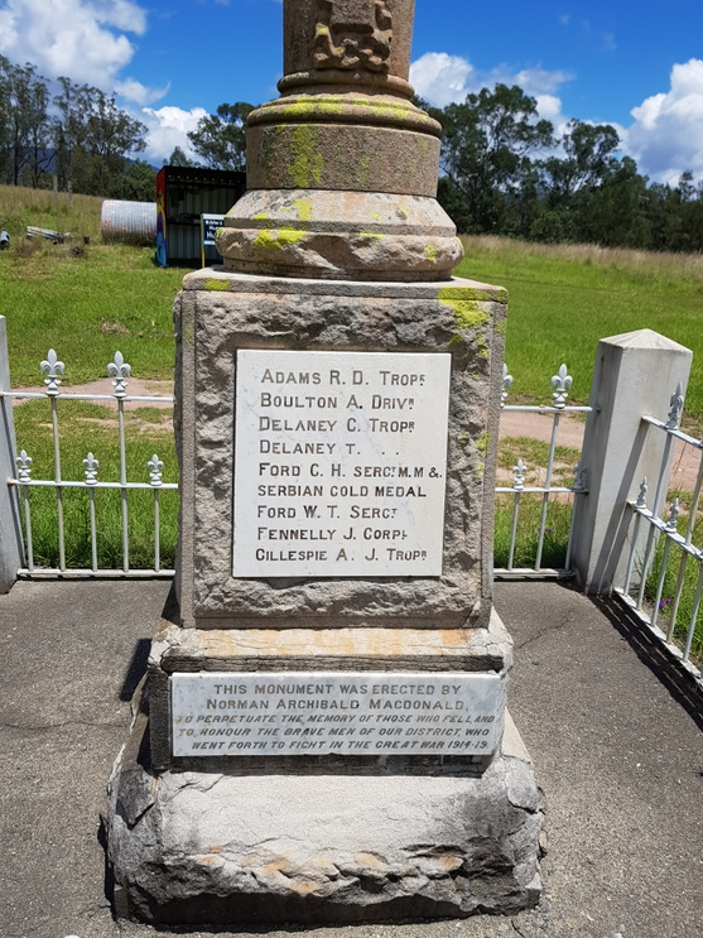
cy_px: 485
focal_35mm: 28
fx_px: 758
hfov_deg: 49.7
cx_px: 334
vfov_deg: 63.4
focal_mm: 4.2
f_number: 1.7
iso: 40
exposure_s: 1/3256
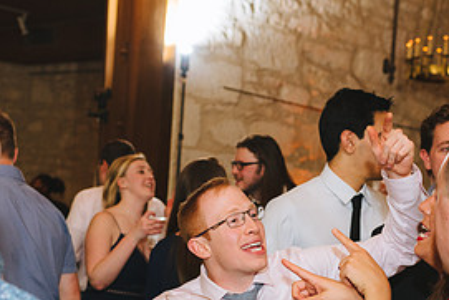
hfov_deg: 27.0
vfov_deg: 17.9
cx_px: 214
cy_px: 268
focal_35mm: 75
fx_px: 936
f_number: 3.5
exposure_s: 1/160
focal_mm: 35
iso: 1600
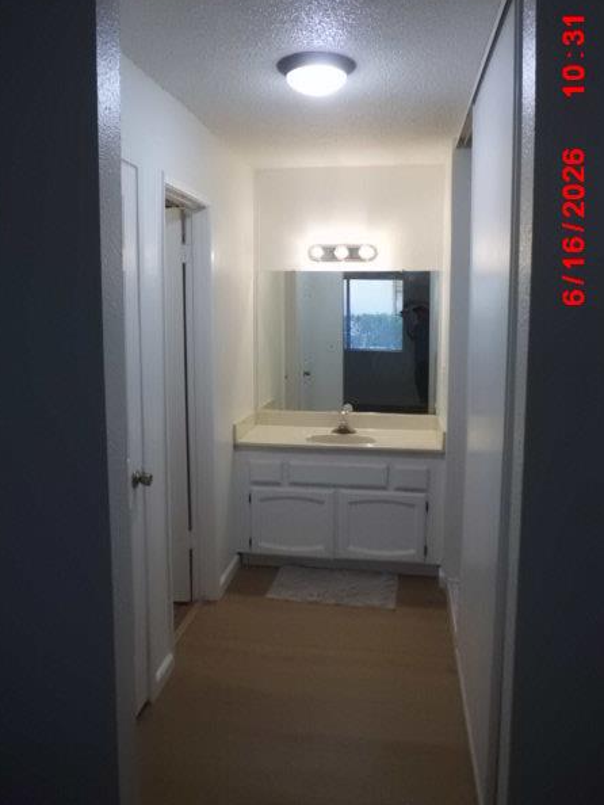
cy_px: 374
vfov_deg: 63.4
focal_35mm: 28
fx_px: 651
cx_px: 316
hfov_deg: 49.8
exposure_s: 1/60
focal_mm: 4.6
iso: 400
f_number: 3.2
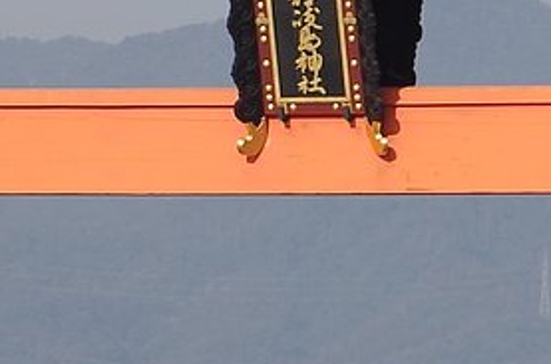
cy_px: 215
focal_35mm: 776
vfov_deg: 1.8
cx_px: 396
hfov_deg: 2.7
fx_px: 11843
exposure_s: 1/800
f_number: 4
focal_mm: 70
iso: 100
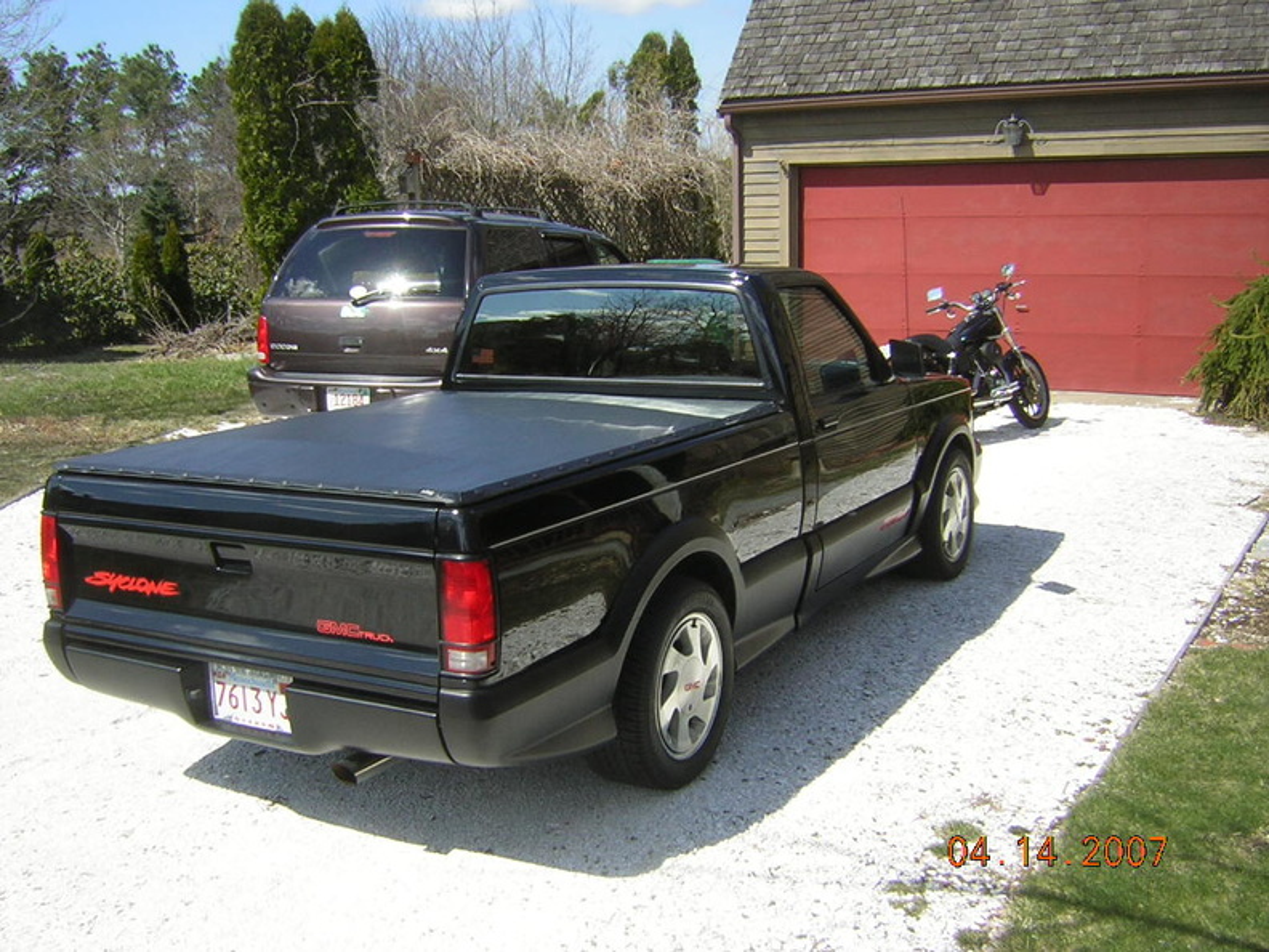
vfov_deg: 39.7
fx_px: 1320
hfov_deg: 51.4
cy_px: 476
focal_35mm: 36
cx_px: 634
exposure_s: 1/254
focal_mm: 4.7
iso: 50
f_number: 5.2
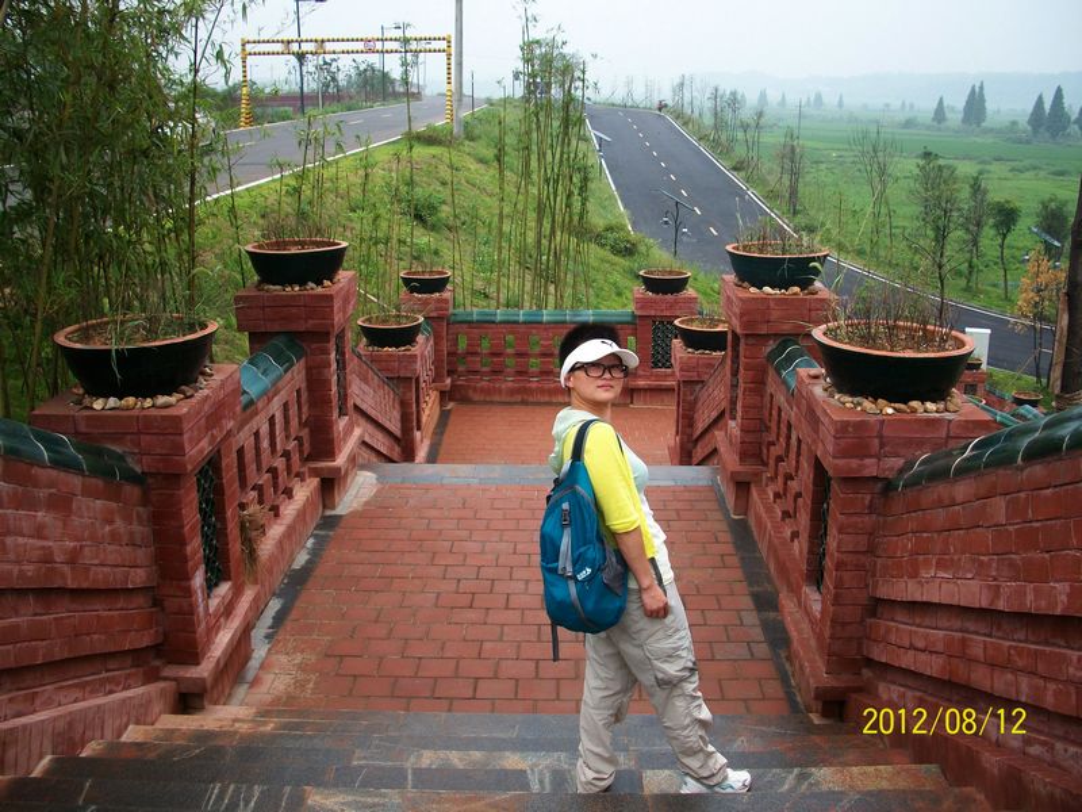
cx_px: 541
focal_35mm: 35
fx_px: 1094
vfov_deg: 40.7
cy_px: 406
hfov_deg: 52.6
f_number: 3.1
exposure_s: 1/320
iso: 80
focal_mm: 6.3
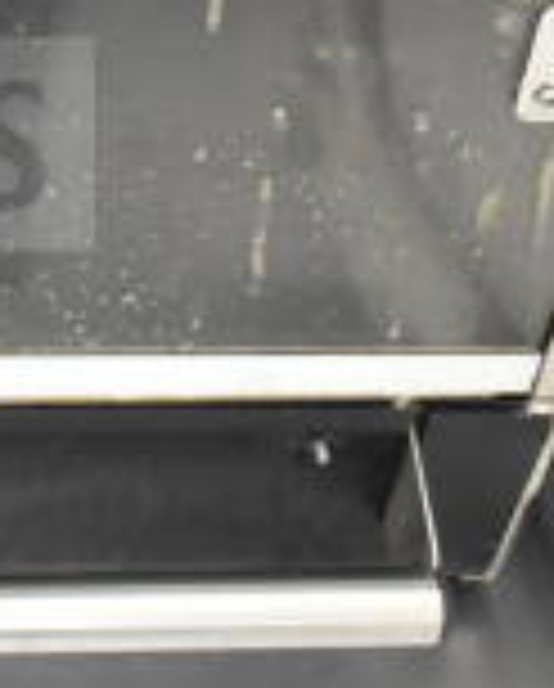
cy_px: -106
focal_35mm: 112
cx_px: -414
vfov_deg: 16.5
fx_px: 2289
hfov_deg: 12.7
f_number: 4.5
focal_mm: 20
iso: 1600
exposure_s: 1/80
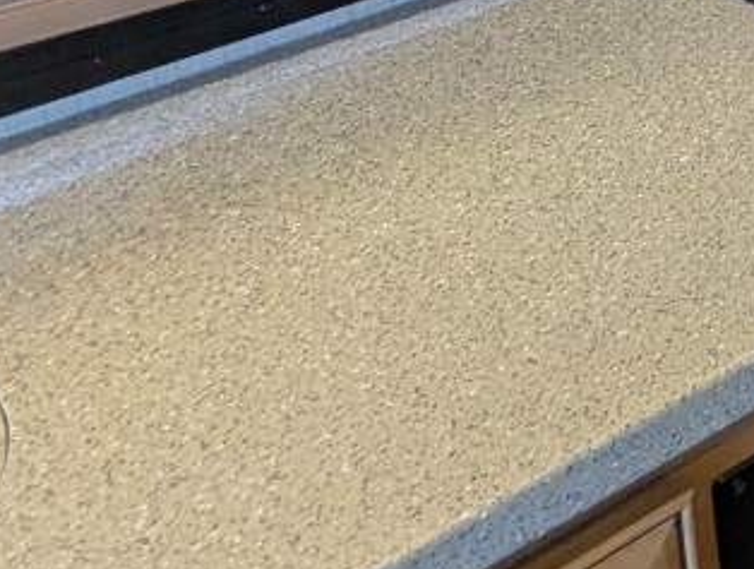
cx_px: 1341
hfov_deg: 20.1
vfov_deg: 17.3
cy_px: -425
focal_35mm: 71
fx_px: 1550
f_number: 2.2
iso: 286
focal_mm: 2.35
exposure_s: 1/51.4
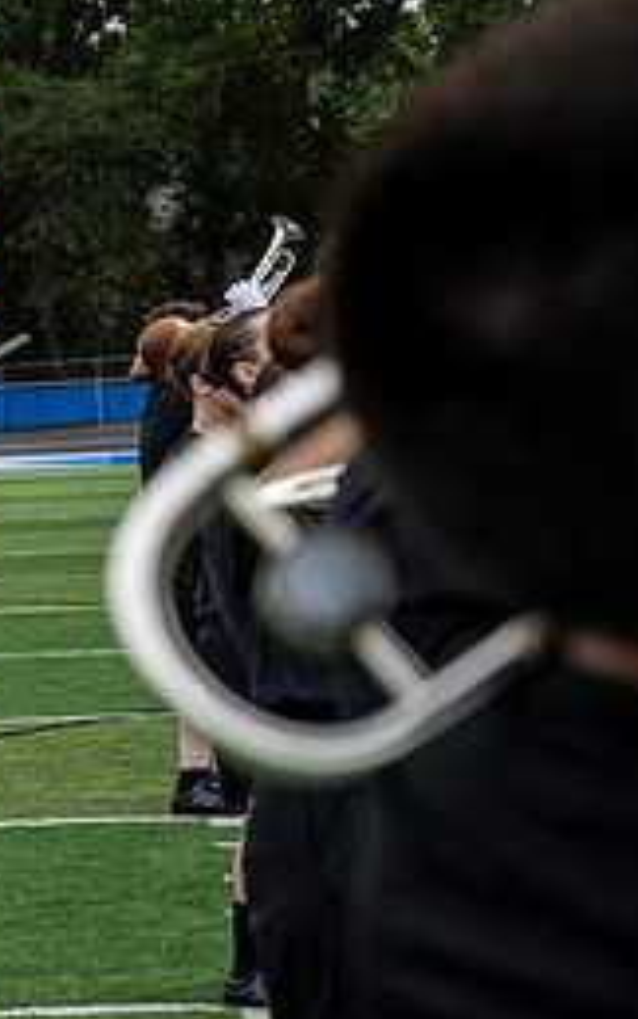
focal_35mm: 160
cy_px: 470
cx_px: -492
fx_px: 4449
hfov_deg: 7.9
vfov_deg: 13.1
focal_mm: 70
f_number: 4
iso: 160
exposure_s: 1/800
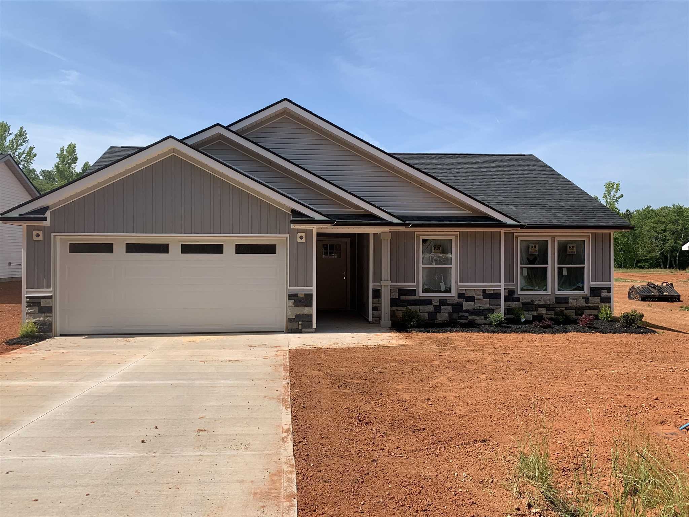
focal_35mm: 26
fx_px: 518
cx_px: 344
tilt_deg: +1.4
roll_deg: +1.3
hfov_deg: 67.3
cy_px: 258
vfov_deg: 53.1
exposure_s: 1/2309
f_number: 1.8
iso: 25
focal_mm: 4.25
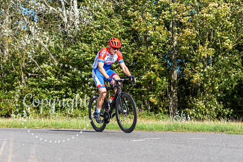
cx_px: 107
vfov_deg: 13.8
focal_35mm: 99
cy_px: 70
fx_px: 670
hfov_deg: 20.5
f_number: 2.8
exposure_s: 1/2500
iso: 160
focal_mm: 78
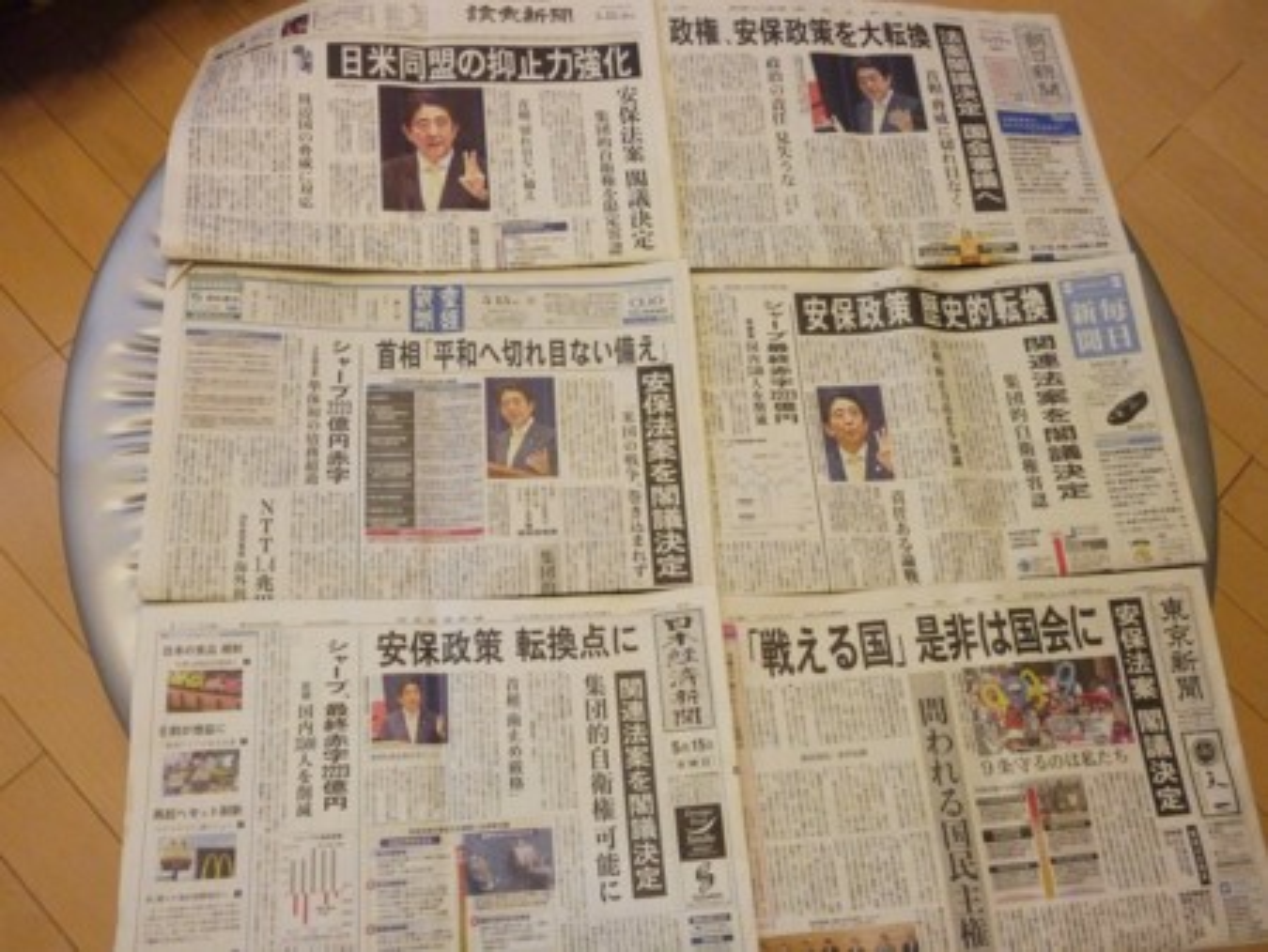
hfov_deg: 63.4
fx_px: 1026
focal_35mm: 28
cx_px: 634
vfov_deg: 49.8
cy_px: 476
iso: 1600
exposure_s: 1/25
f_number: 11
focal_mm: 14
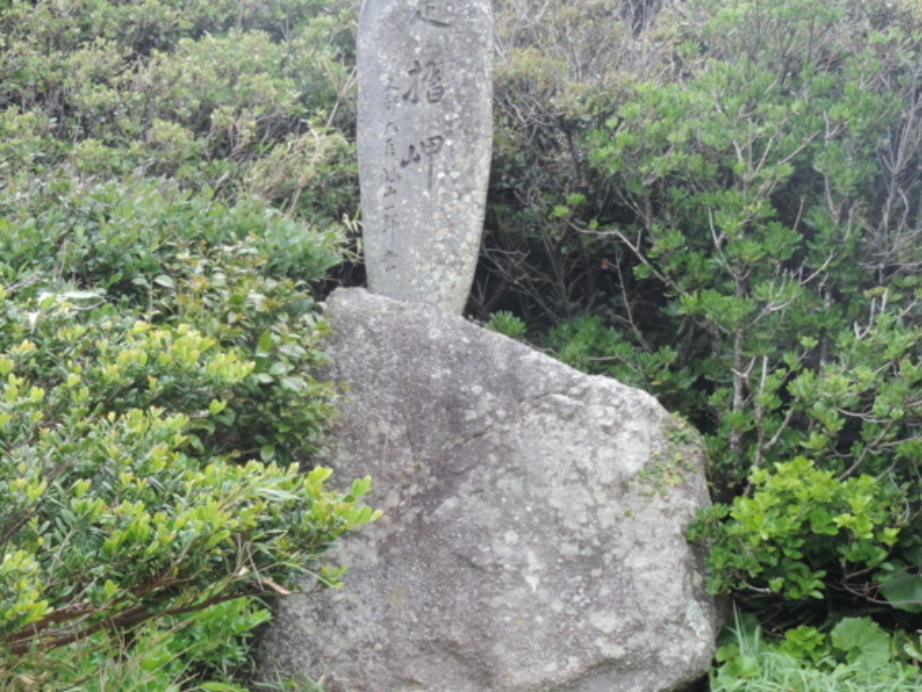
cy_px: 409
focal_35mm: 71
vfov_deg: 20.7
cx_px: 437
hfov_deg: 27.4
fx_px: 1892
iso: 80
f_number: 3.6
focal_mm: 8.9
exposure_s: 1/80
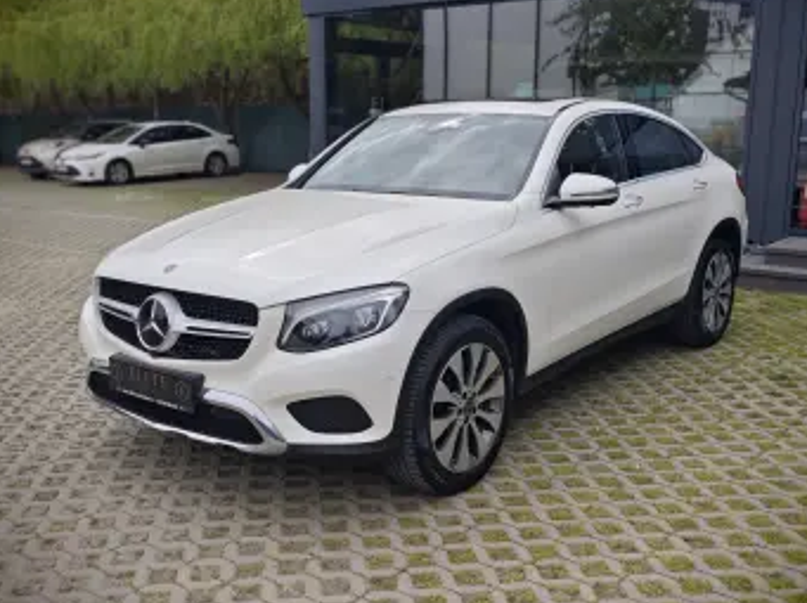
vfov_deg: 38.6
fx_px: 862
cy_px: 303
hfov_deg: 50.2
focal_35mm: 37
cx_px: 419
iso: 50
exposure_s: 1/2529
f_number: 1.4
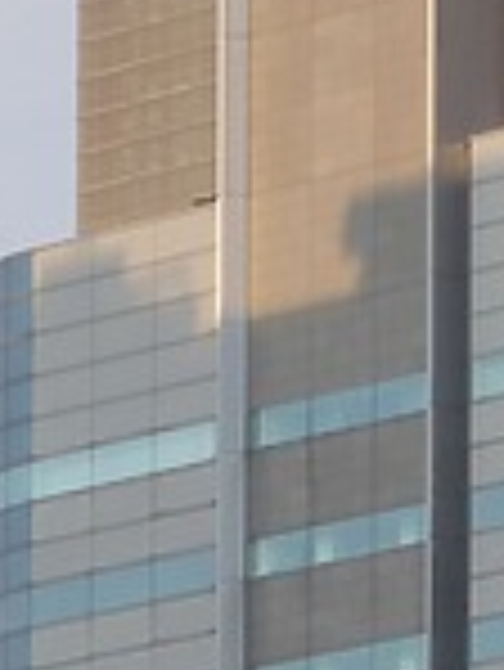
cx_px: 974
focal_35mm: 681
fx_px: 13201
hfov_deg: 2.2
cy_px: 1093
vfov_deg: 2.9
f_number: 5.1
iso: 100
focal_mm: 20.2
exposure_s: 1/250
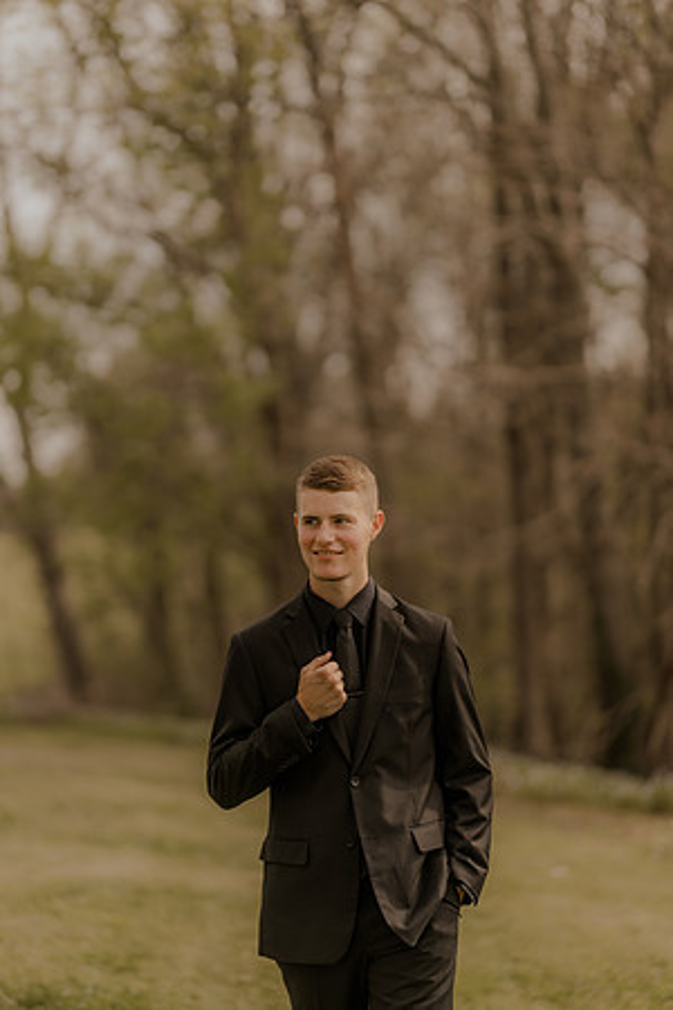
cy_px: 505
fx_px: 2383
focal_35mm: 85
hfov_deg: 16.1
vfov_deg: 23.9
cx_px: 336
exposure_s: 1/3200
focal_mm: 85
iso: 160
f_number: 1.4
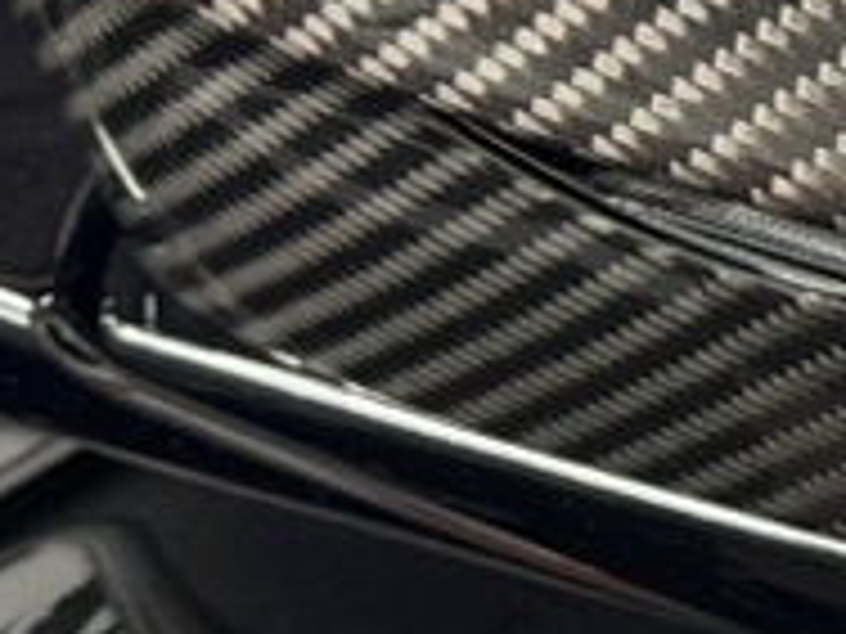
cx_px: 1494
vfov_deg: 5.6
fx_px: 6403
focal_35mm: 262
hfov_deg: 7.4
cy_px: -463
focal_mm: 6.76
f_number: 1.78
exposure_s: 1/40
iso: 400
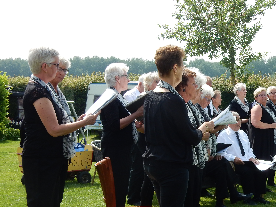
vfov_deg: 21.8
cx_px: 214
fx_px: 534
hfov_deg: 28.5
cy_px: 140
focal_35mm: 67
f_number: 4.2
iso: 125
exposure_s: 1/500
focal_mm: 7.6
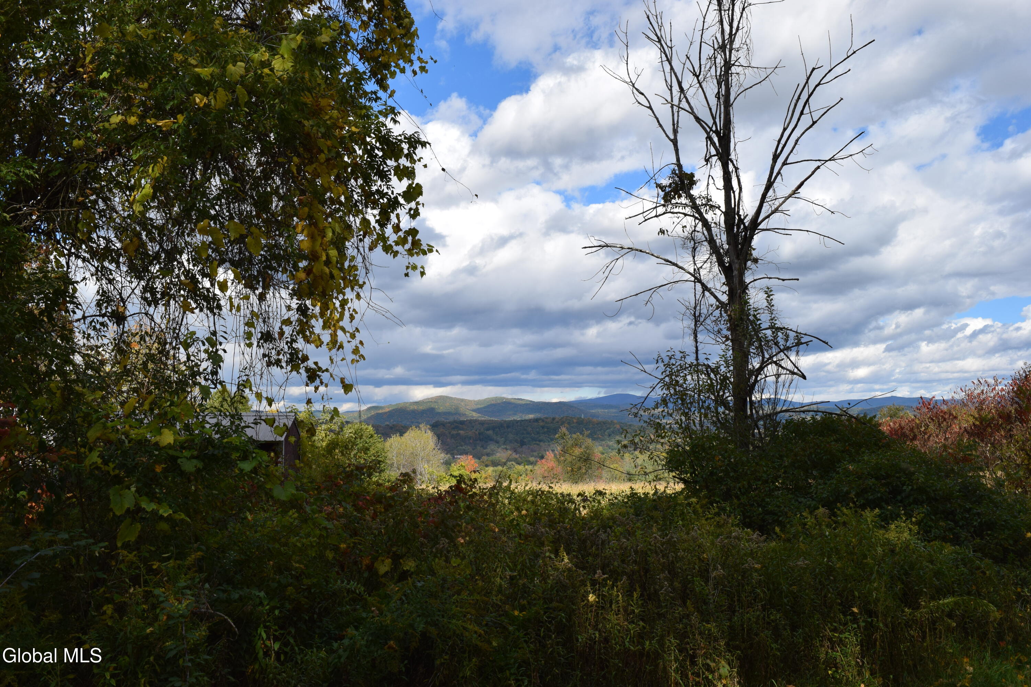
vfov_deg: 47.9
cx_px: 516
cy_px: 344
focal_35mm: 27
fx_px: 773
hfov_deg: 67.4
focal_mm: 18
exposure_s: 1/400
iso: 200
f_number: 10
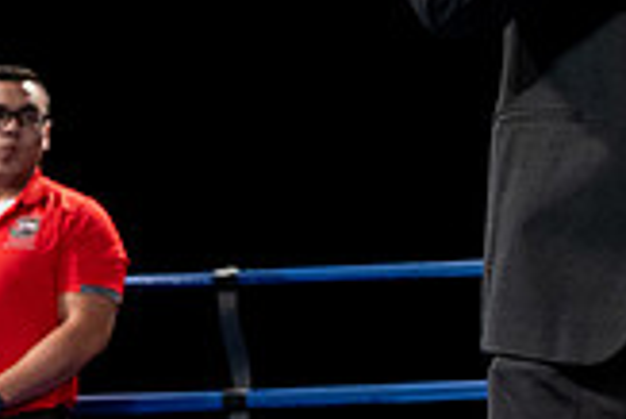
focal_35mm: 146
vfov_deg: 9.3
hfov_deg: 13.0
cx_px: 1041
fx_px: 2541
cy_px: -110
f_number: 4
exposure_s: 1/800
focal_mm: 41
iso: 3200
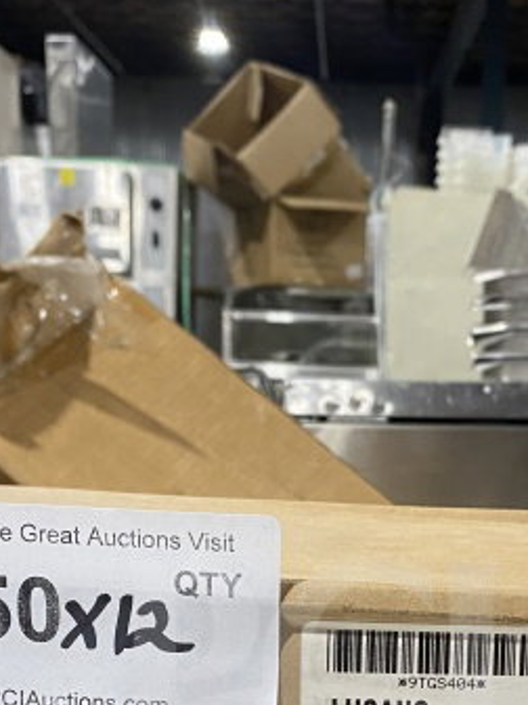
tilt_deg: -15.4
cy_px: 727
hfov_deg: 23.3
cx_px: 312
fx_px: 1281
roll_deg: -1.3
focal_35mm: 63
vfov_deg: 28.6
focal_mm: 4.25
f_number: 1.8
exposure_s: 1/60
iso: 160
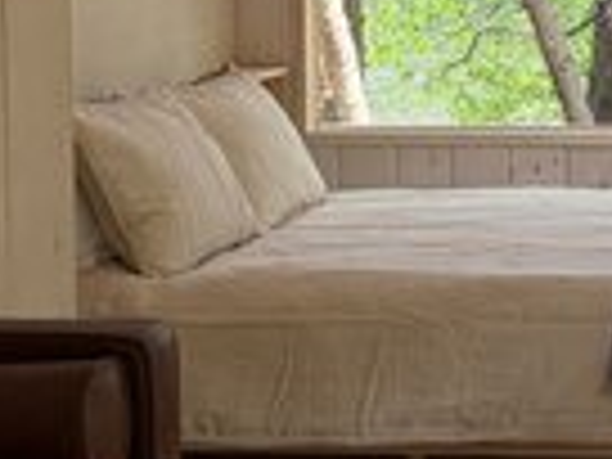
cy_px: 4
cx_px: 702
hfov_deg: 15.6
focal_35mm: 122
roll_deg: +1.1
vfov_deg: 12.0
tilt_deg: -2.6
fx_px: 2157
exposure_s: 1/149
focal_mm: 5.96
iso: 80
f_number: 1.6
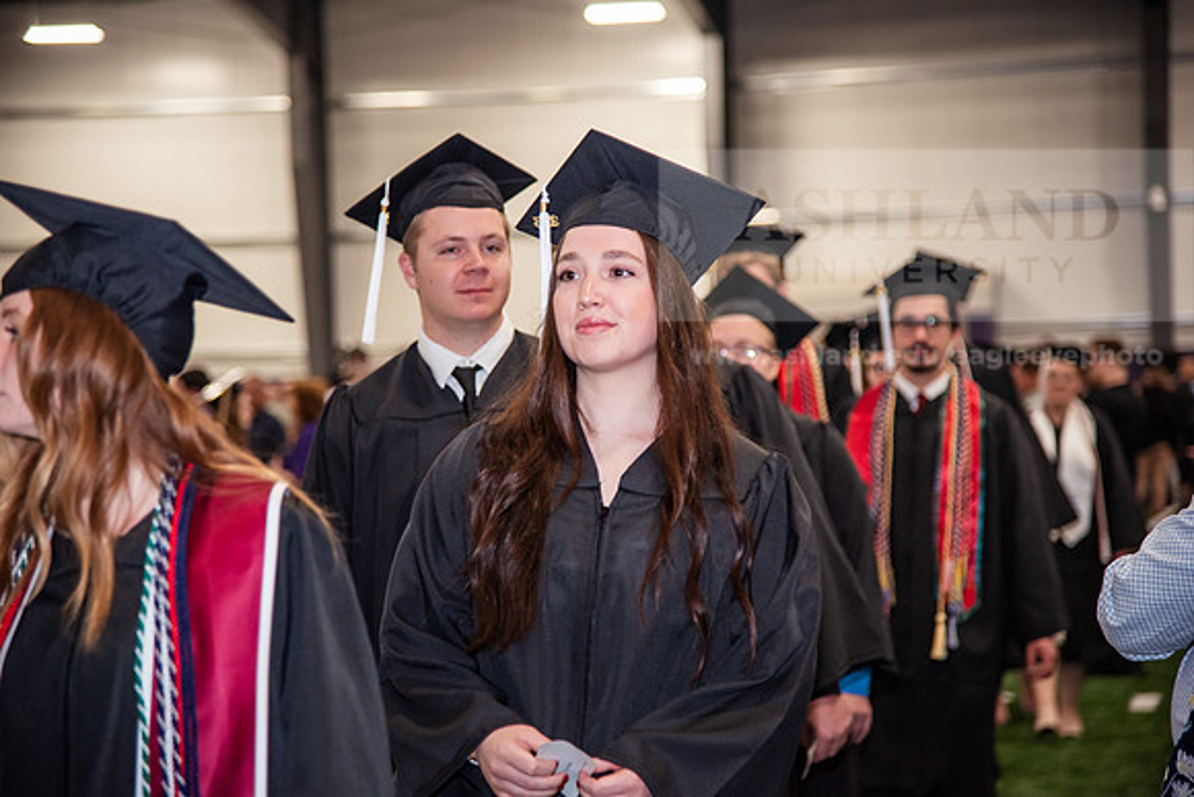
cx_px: 597
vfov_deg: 13.7
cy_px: 398
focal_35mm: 100
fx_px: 3317
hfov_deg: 20.4
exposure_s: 1/125
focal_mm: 100
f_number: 4
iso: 1000
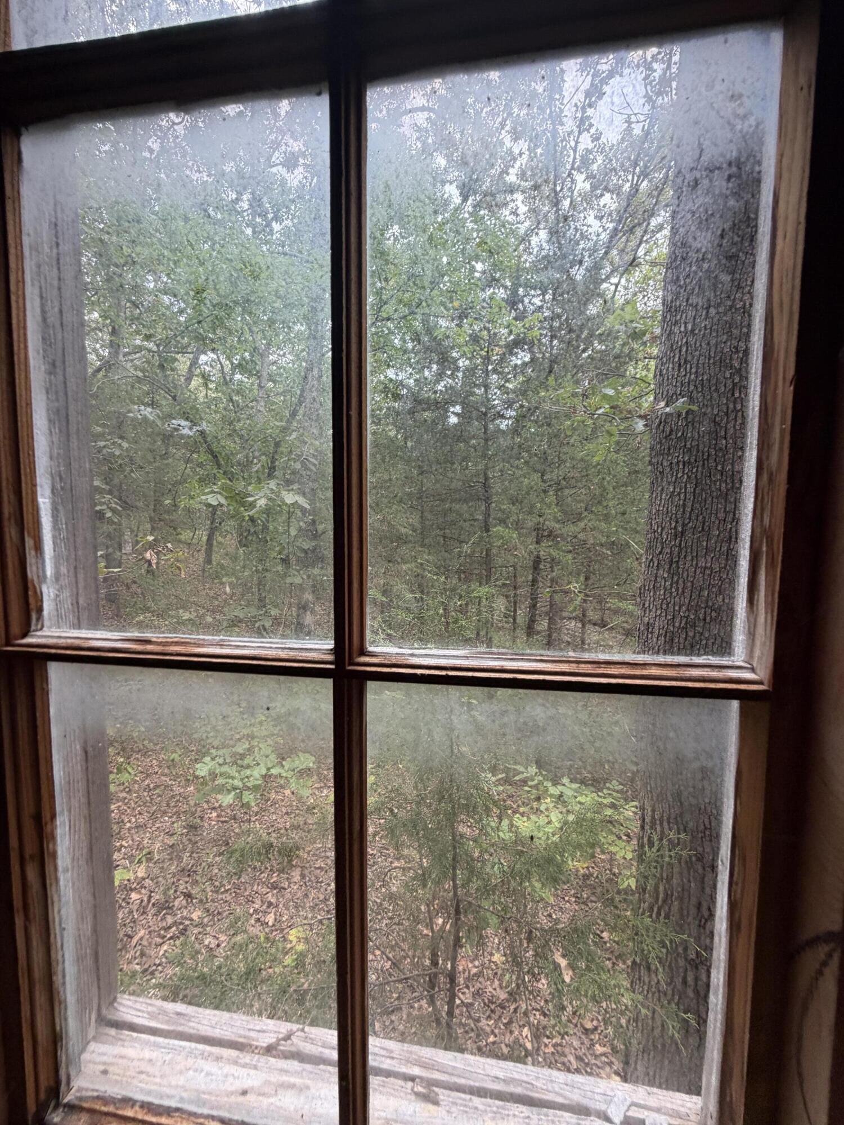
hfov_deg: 85.7
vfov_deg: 102.1
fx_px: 455
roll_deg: -0.3
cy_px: 562
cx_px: 422
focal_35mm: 14
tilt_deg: -2.7
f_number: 2.2
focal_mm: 2.22
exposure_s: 1/121
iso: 125
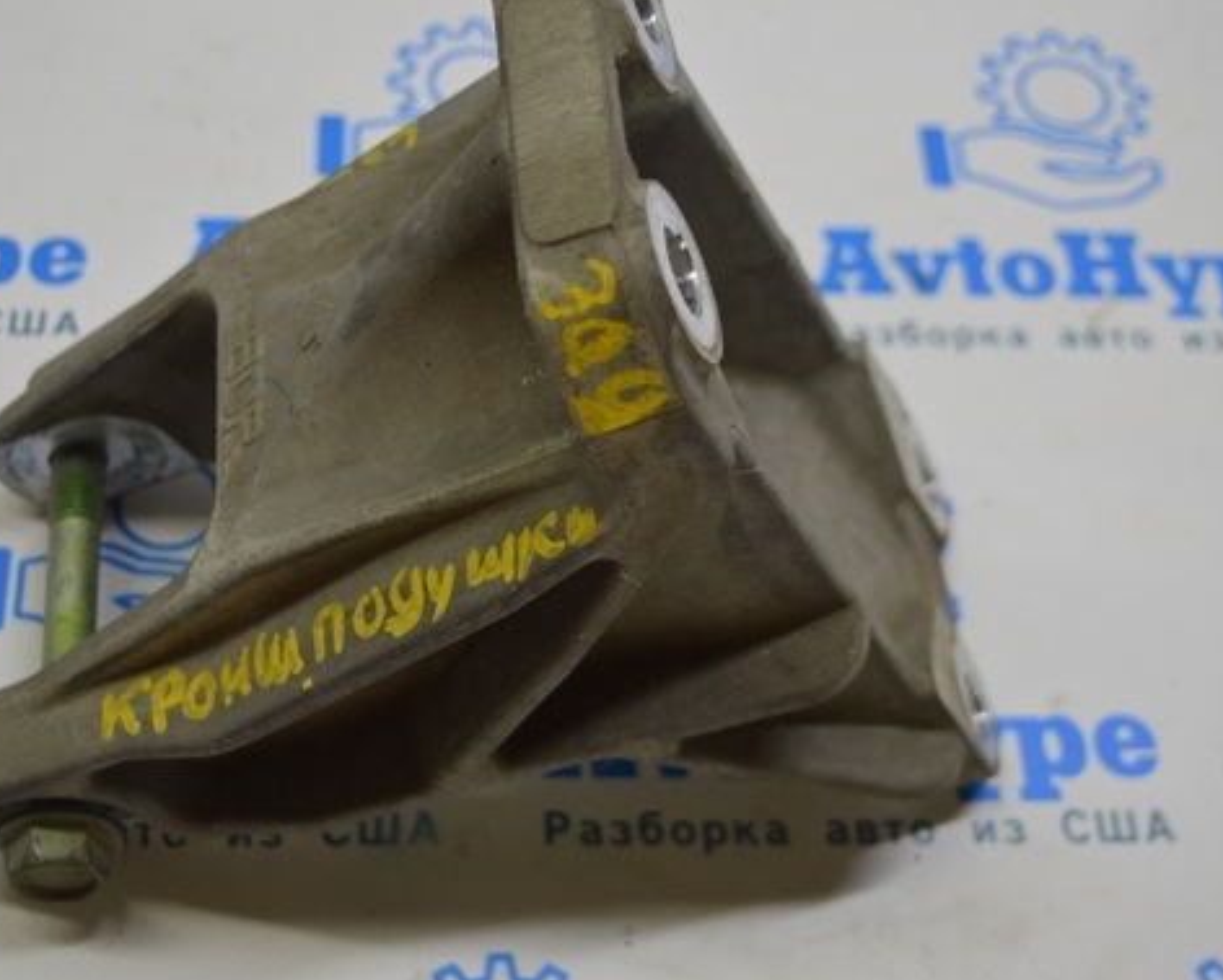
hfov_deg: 30.9
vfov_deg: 25.0
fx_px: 2209
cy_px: 458
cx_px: 500
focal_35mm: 61
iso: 400
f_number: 4.5
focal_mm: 32
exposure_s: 1/50
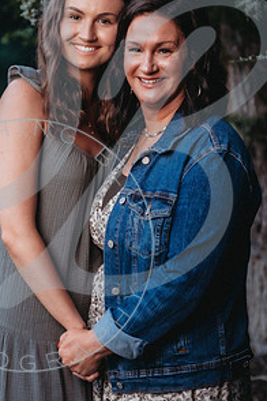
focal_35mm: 107
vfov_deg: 19.1
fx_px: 1190
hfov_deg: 12.8
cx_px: 89
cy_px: 142
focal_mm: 70
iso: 320
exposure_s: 1/400
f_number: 2.8
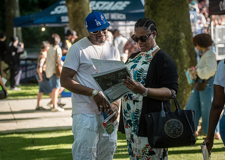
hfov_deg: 18.0
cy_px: 75
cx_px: 112
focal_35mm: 111
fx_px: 709
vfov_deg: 12.9
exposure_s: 1/800
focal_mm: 100
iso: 500
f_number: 3.5
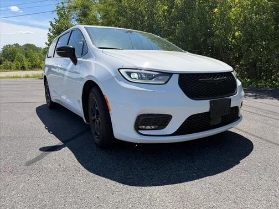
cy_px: 104
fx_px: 193
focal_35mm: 24
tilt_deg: -13.8
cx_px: 140
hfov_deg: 71.6
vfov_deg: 56.8
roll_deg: +2.8
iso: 80
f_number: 1.78
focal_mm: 6.76
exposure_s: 1/3759
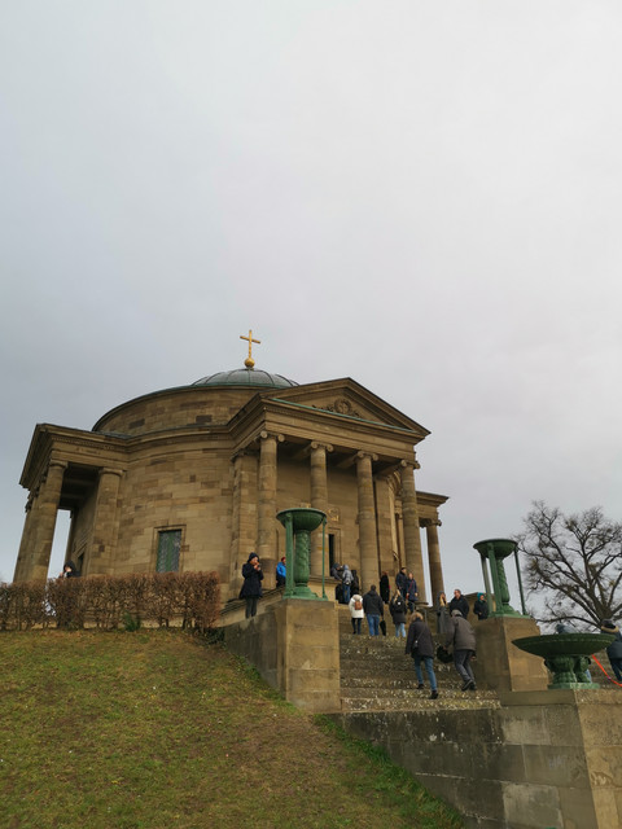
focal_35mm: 27
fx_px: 647
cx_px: 311
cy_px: 414
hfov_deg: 51.4
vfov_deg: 65.3
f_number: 1.8
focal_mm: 5.58
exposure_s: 1/527
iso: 50
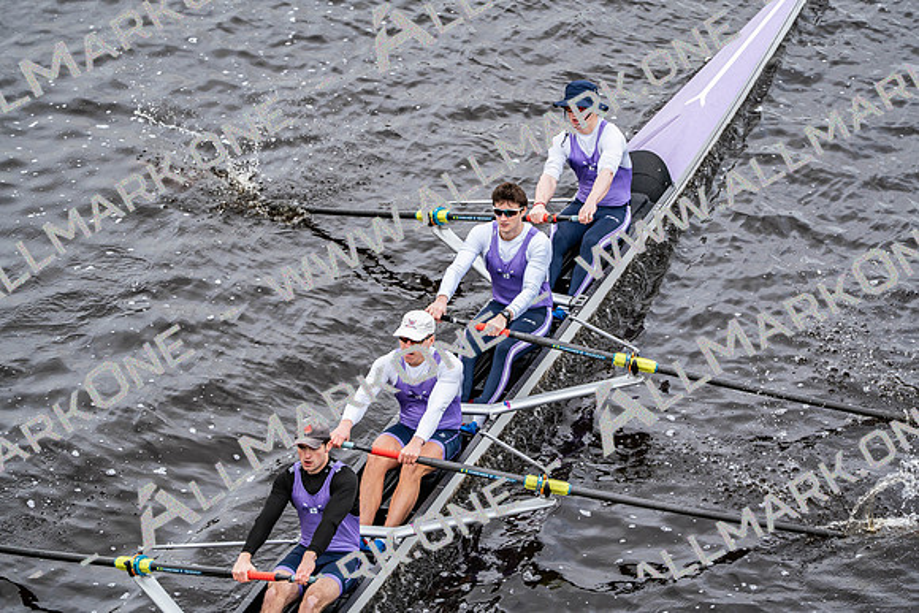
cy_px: 306
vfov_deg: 6.9
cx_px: 460
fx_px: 5107
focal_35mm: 200
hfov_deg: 10.3
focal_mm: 200
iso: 400
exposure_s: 1/2000
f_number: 2.8
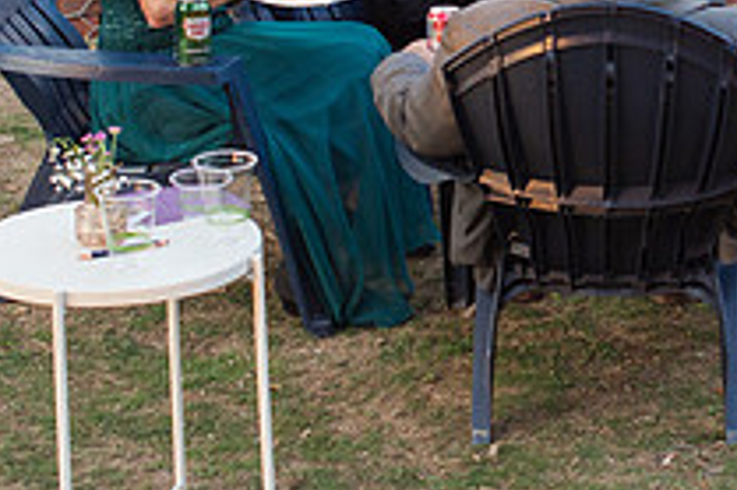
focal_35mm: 148
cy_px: -46
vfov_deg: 9.2
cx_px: 740
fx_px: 3027
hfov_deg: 13.7
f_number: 4
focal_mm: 50
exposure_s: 1/400
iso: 800
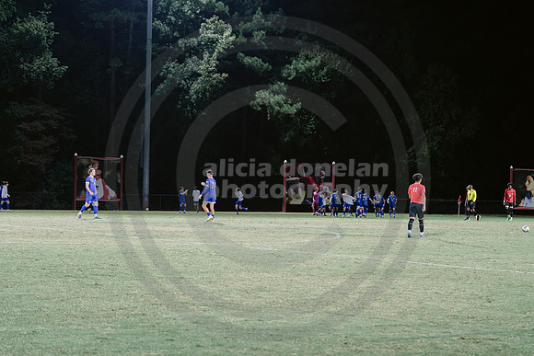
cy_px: 178
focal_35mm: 90
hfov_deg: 22.6
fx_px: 1335
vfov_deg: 15.2
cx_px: 267
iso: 2000
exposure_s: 1/160
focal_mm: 90
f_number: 3.5
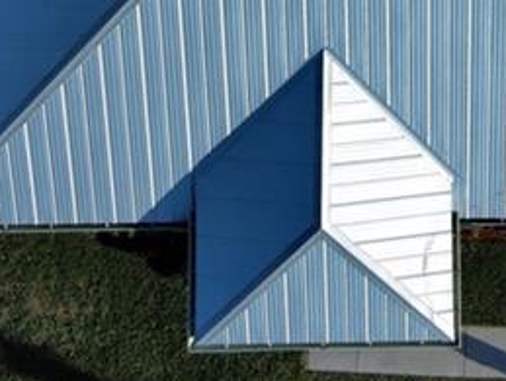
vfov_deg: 13.0
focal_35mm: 110
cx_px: 432
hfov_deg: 17.7
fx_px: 1610
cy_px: -115
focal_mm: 10.57
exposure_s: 1/292
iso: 100
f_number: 2.8
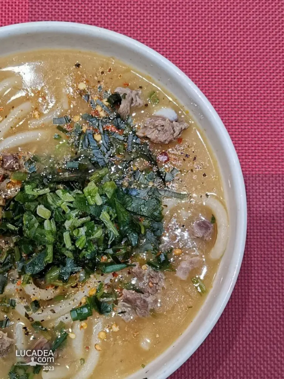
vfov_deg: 38.2
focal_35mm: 50
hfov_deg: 29.1
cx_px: 142
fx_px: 547
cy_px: 190
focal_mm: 4.75
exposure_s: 6
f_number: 1.8
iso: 125
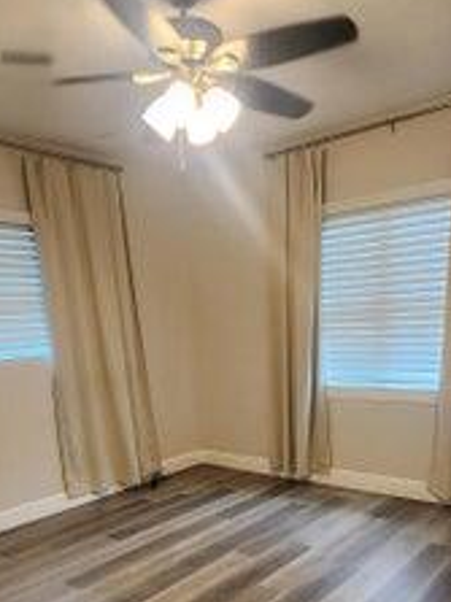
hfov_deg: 49.6
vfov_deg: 57.6
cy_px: 499
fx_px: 487
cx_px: 246
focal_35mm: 28
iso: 250
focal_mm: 2.2
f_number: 2.2
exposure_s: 1/60
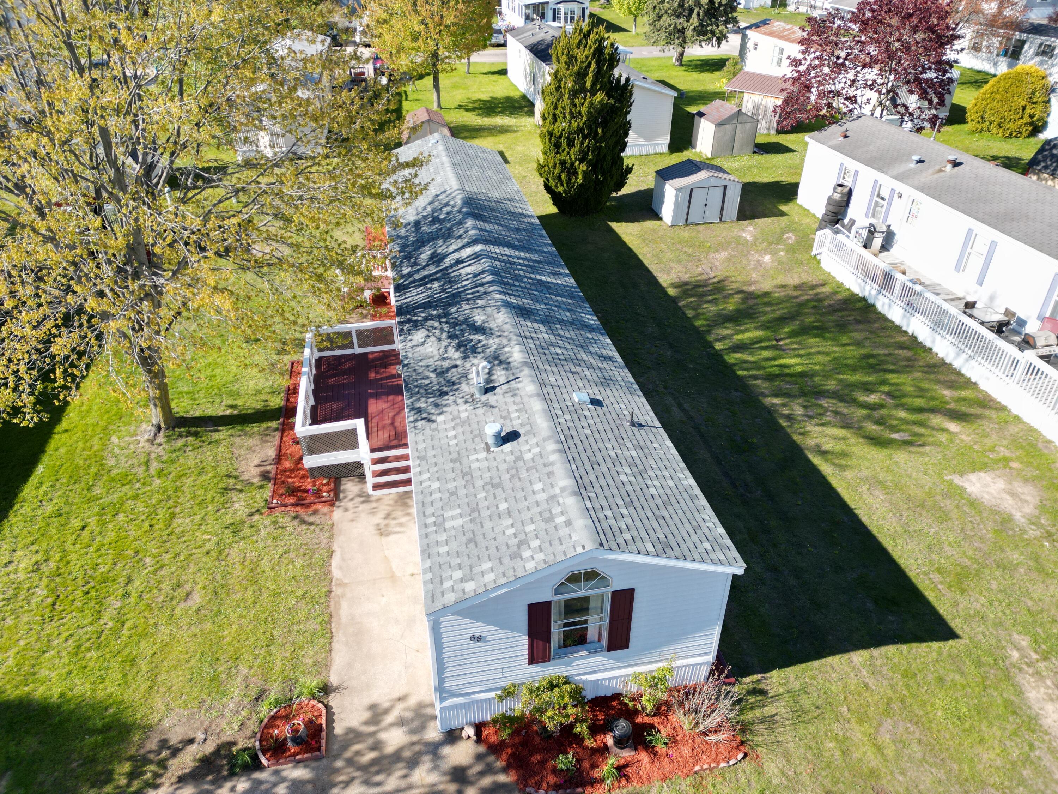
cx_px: 529
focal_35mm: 24
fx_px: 734
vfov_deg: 56.8
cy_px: 397
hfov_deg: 71.6
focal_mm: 6.72
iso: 200
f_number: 1.7
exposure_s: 1/2000
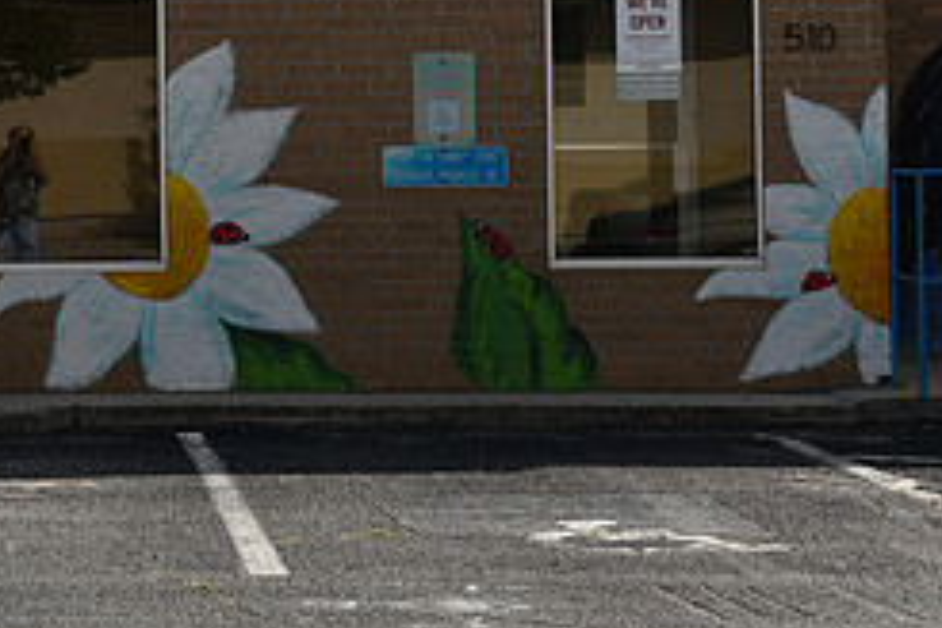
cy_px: 10
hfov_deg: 12.4
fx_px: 4265
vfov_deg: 8.4
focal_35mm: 163
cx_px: -19
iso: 100
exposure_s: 1/320
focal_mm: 46
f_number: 9
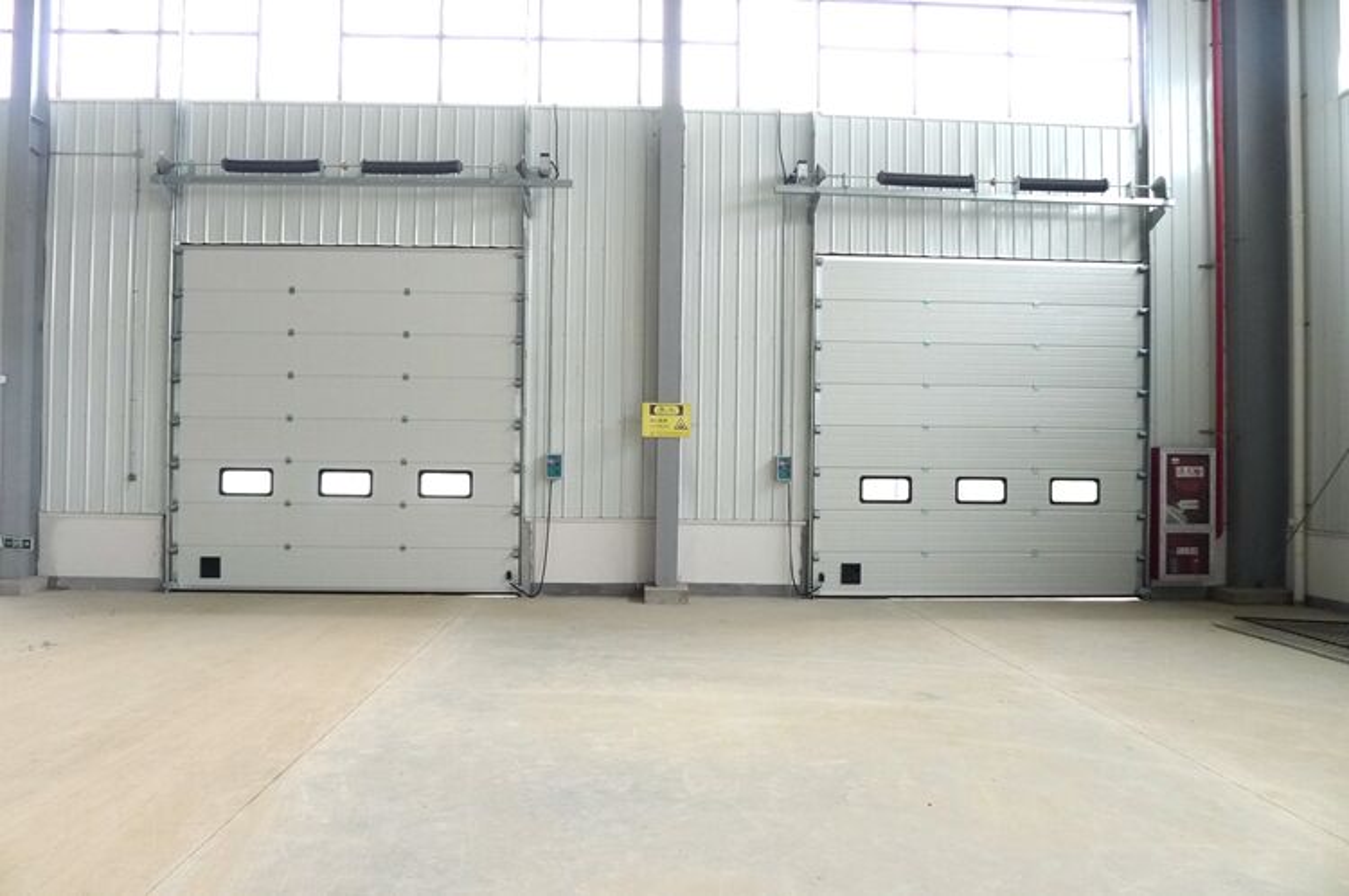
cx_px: 674
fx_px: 898
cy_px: 448
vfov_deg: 53.0
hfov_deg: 73.8
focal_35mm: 24
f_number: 3.5
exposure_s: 1/60
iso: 200
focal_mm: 5.1
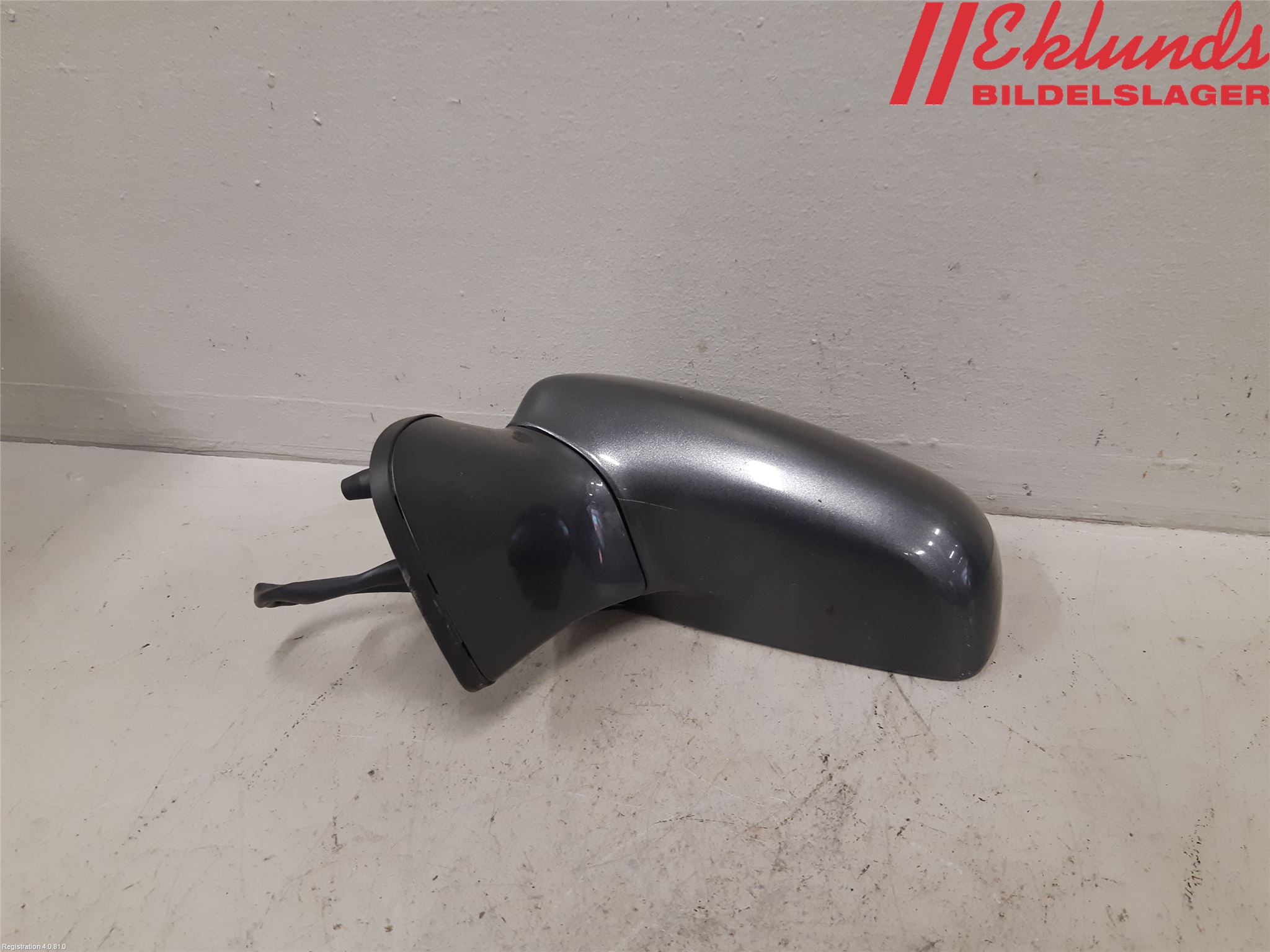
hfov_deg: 67.3
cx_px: 635
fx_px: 954
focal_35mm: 26
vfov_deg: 53.1
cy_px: 476
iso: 160
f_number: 1.7
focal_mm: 3.93
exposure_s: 1/50
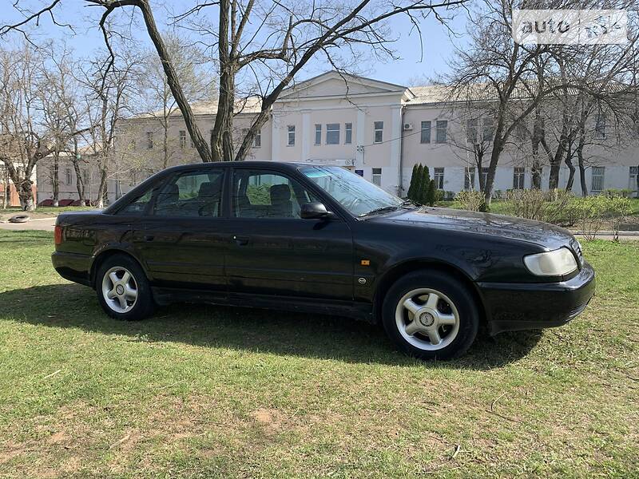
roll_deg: -2.1
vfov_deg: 53.1
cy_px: 240
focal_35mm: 26
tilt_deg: -3.4
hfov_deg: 67.3
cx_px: 320
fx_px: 480
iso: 25
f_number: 1.8
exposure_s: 1/849
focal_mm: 4.2
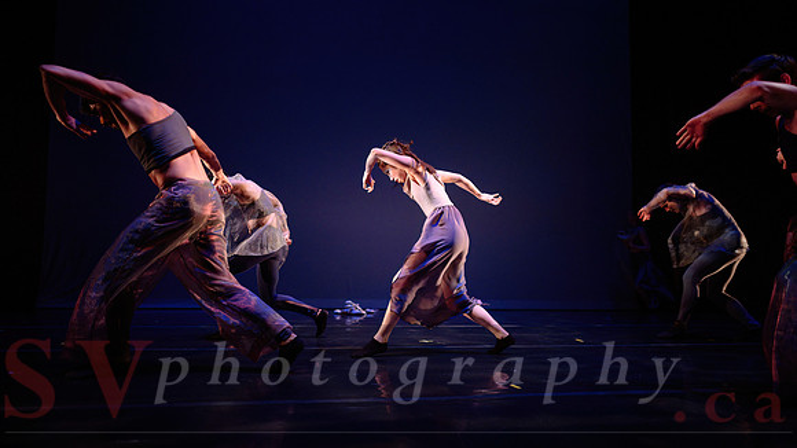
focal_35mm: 26
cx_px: 397
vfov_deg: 44.1
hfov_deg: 71.6
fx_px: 552
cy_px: 247
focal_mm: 24
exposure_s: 1/400
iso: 1000
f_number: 1.4
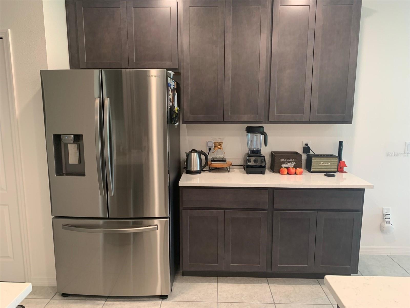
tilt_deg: -9.3
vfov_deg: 53.1
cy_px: 154
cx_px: 205
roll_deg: -0.8
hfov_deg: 67.3
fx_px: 308
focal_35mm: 26
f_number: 1.8
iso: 160
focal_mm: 4.25
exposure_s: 1/60
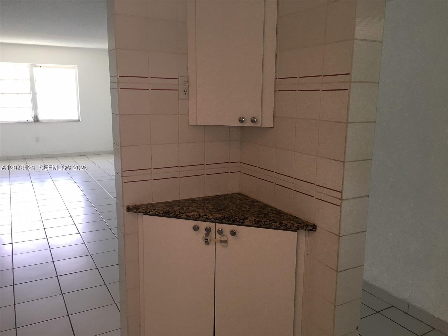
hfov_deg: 61.7
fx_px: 375
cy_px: 168
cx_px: 224
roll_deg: +0.0
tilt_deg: -9.6
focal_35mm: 29
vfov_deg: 48.2
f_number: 2.2
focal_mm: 4.15
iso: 40
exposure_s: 1/30
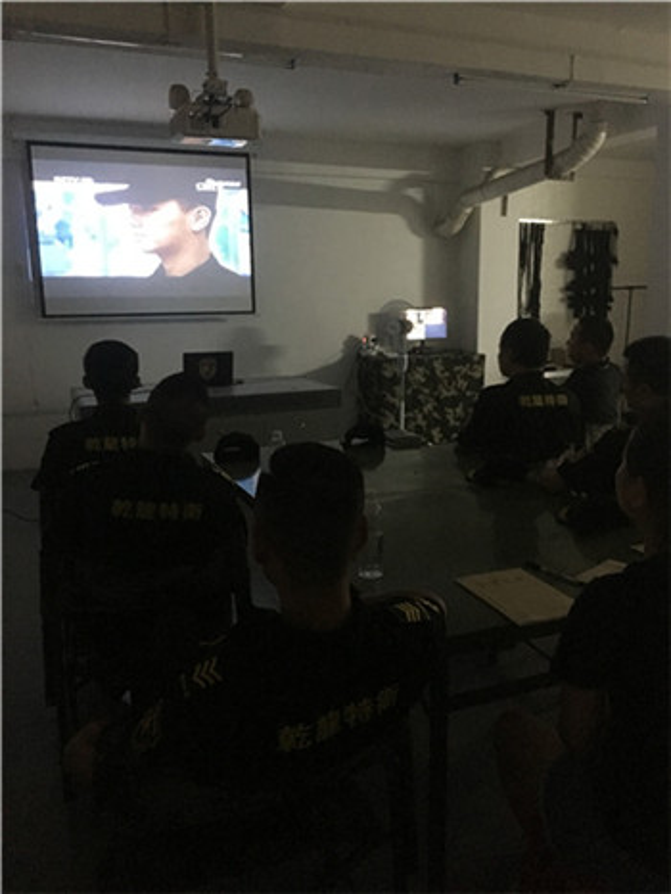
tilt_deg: -10.3
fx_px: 749
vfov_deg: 61.6
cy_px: 447
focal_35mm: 29
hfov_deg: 48.3
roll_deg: +1.0
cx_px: 336
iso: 400
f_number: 2.2
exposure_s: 1/4
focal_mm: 4.15
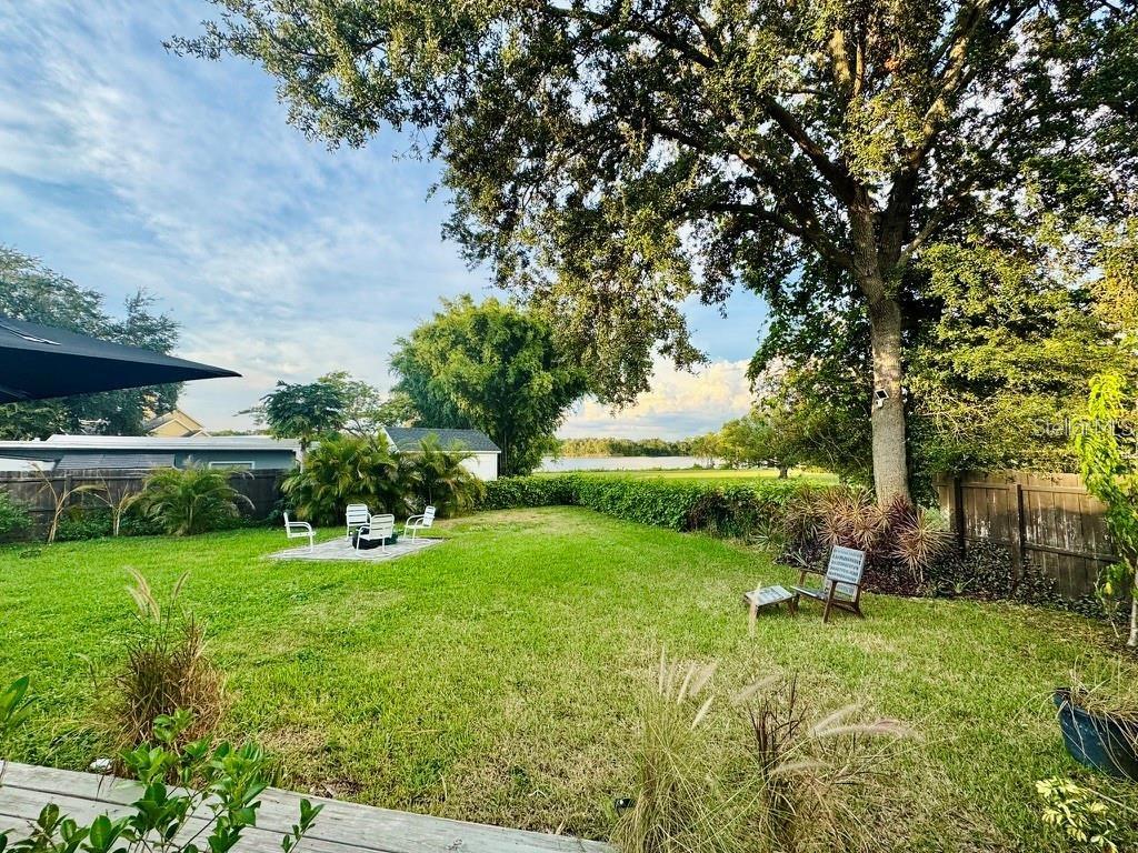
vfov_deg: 85.7
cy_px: 426
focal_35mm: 14
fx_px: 460
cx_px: 569
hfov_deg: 102.1
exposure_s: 1/537
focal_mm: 2.22
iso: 40
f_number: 2.2
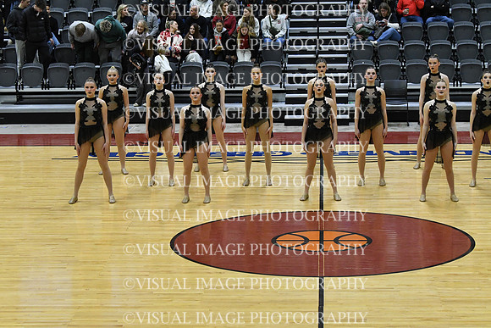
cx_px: 246
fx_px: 1432
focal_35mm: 105
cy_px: 164
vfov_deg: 13.0
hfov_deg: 19.5
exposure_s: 1/500
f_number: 4
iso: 5000
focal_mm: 70
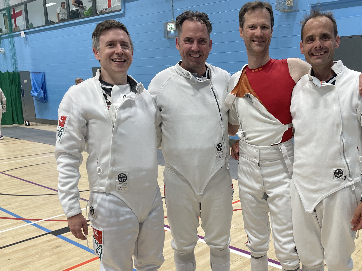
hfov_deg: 52.0
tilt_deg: -15.0
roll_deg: +0.4
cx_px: 230
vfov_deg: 40.2
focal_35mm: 35
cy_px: 180
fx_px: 366
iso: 64
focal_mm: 4.2
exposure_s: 1/99
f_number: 1.6
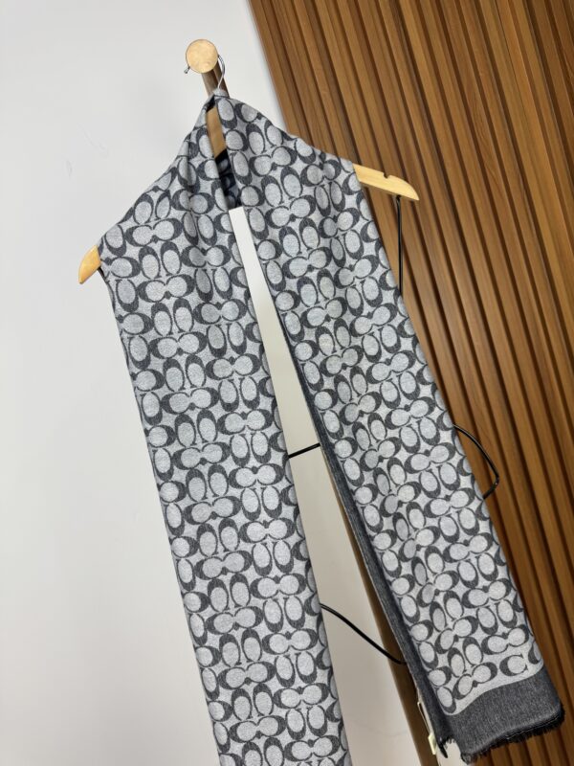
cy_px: 383
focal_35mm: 24
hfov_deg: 56.8
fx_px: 531
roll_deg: +17.5
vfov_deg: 71.6
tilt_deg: -4.0
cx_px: 287
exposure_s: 1/128
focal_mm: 6.76
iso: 50
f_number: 1.78
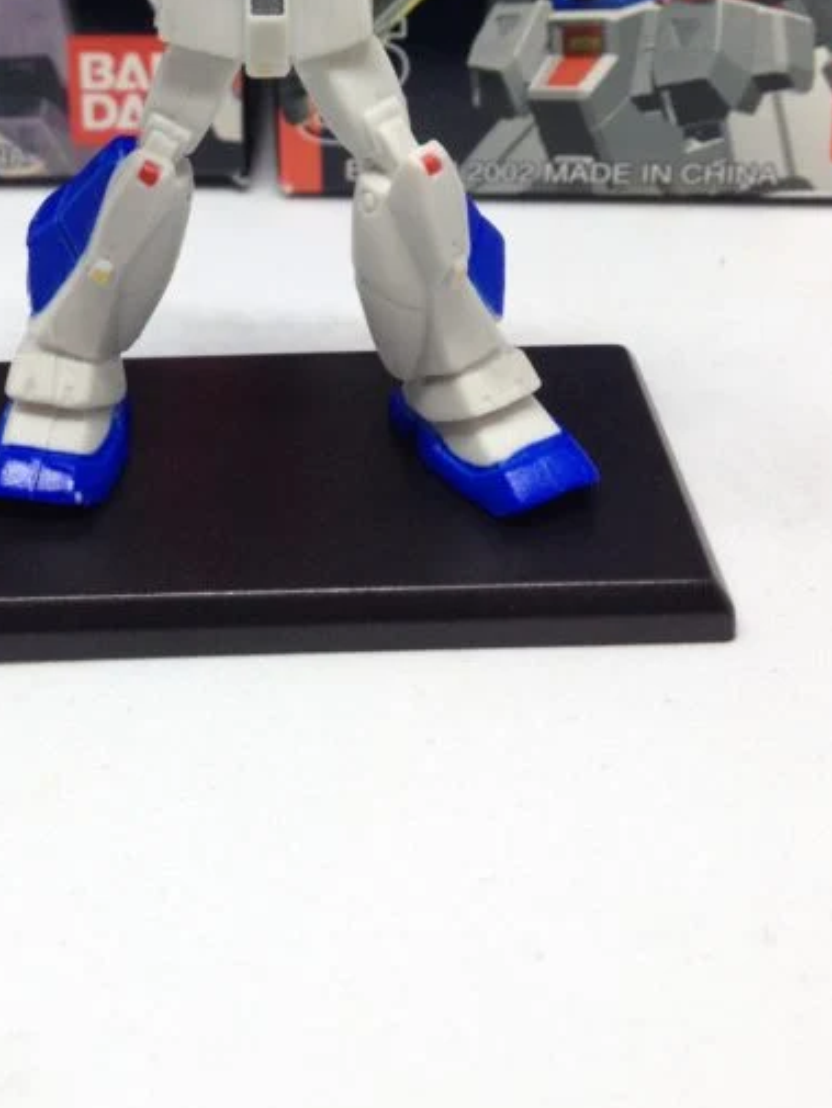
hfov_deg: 20.6
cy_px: 88
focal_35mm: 71
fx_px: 2274
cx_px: 233
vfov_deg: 26.4
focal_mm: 4.28
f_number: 2.4
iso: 64
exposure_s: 1/60
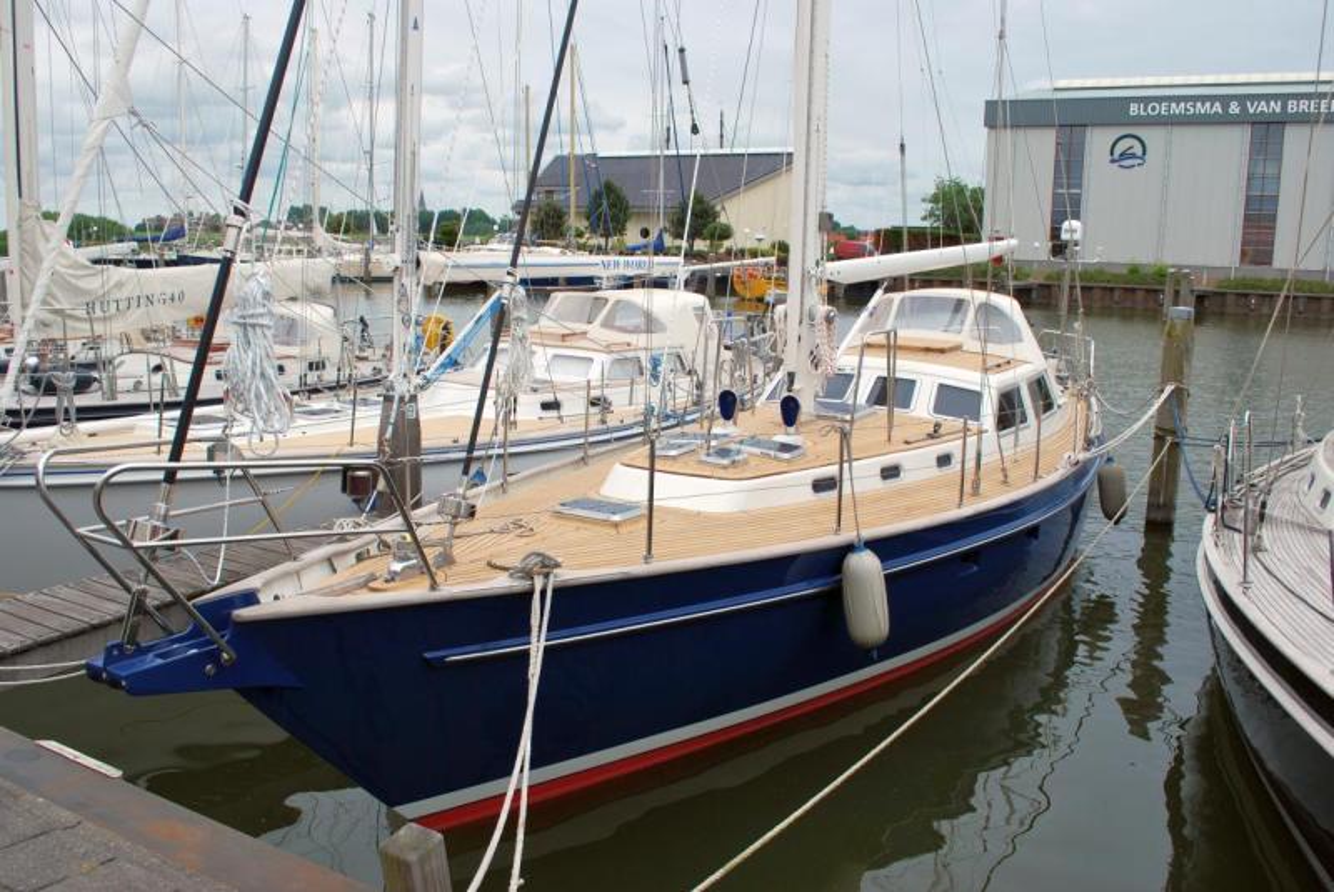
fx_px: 1113
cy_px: 446
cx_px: 667
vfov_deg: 43.7
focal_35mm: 30
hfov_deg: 61.9
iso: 100
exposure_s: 1/200
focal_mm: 20
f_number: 7.1
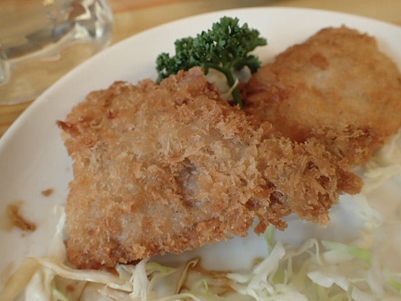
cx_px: 200
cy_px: 150
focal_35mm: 30
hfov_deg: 60.0
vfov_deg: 46.8
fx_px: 348
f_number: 2.3
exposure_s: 1/125
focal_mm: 5.5
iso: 500
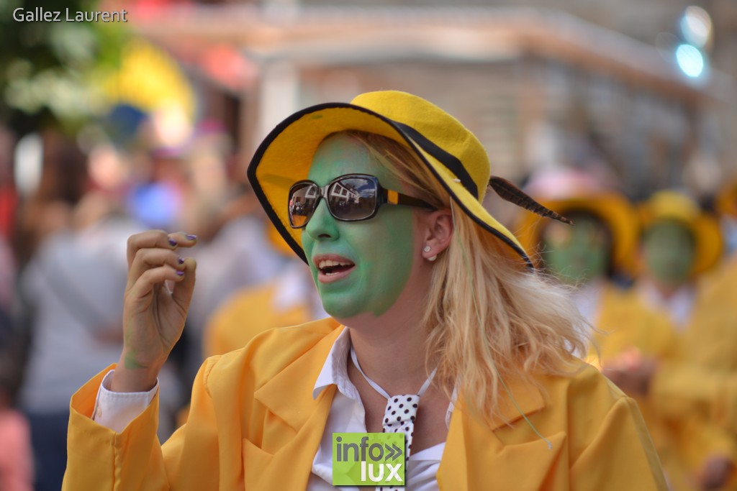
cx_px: 368
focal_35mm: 225
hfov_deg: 9.1
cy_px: 246
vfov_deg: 6.1
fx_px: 4607
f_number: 2.8
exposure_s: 1/400
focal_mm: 150
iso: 100
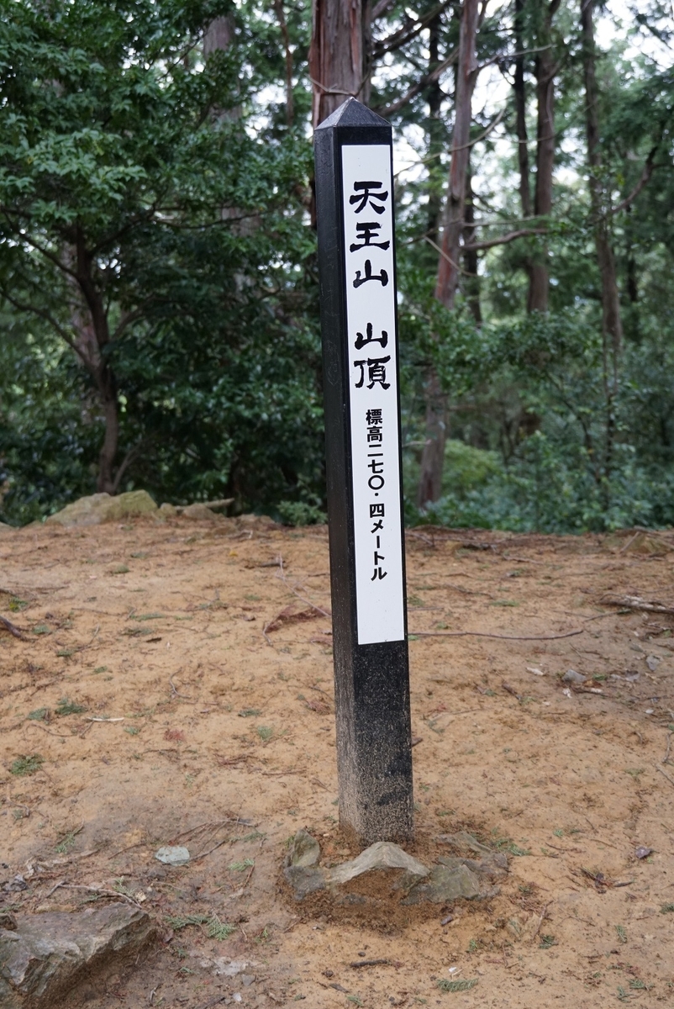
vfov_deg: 31.2
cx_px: 337
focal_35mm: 64
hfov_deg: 21.1
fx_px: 1808
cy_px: 504
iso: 1000
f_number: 5
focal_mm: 43
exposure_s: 1/160
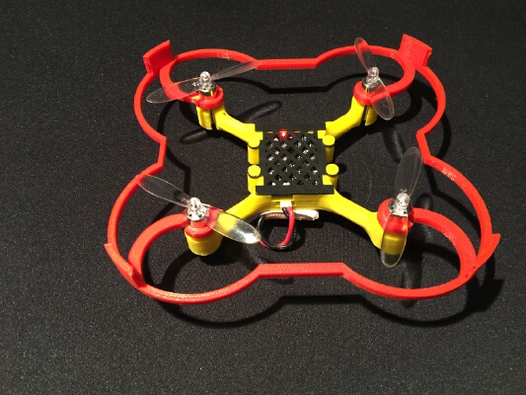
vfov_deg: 48.2
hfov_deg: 61.6
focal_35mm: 29
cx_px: 263
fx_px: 441
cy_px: 198
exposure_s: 1/15
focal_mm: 4.15
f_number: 2.2
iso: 125
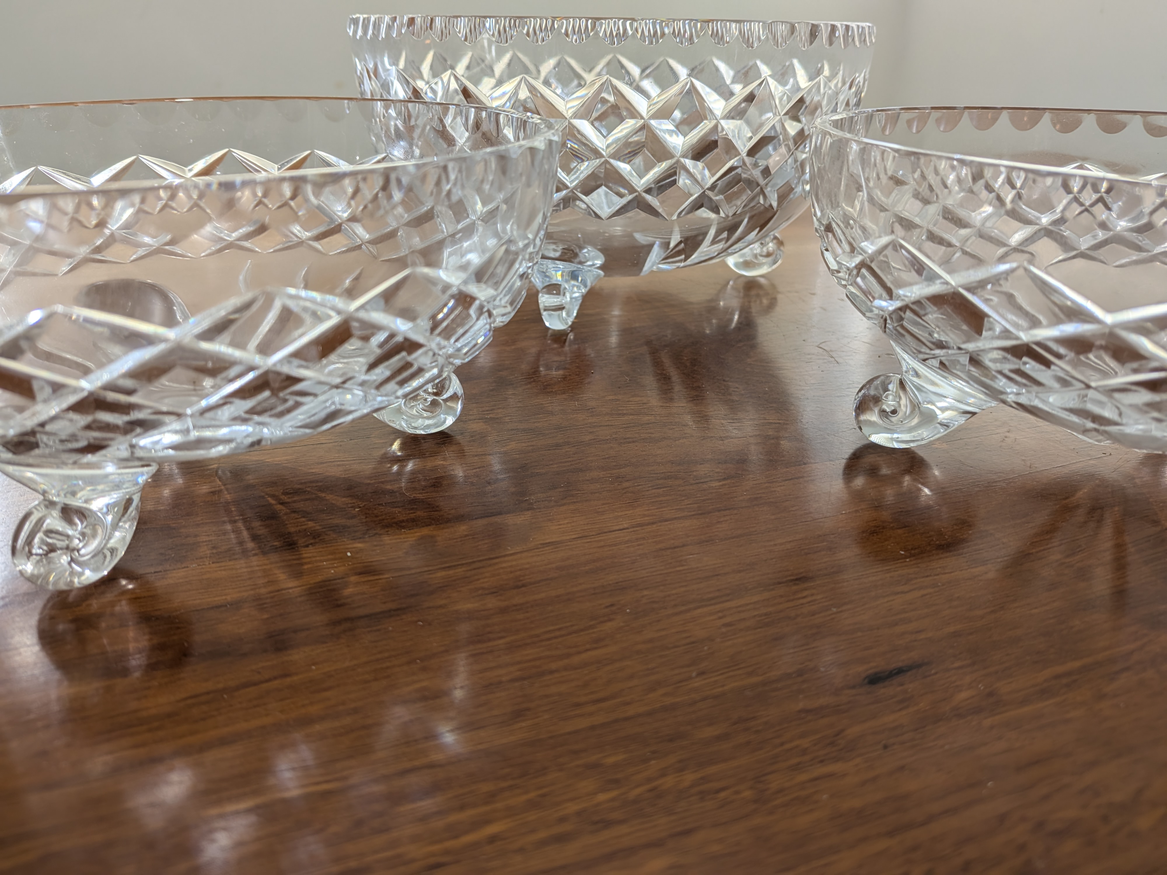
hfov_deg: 71.6
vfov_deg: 56.8
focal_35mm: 24
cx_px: 584
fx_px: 809
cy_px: 438
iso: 36
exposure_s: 1/33.3
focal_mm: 4.53
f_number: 1.7
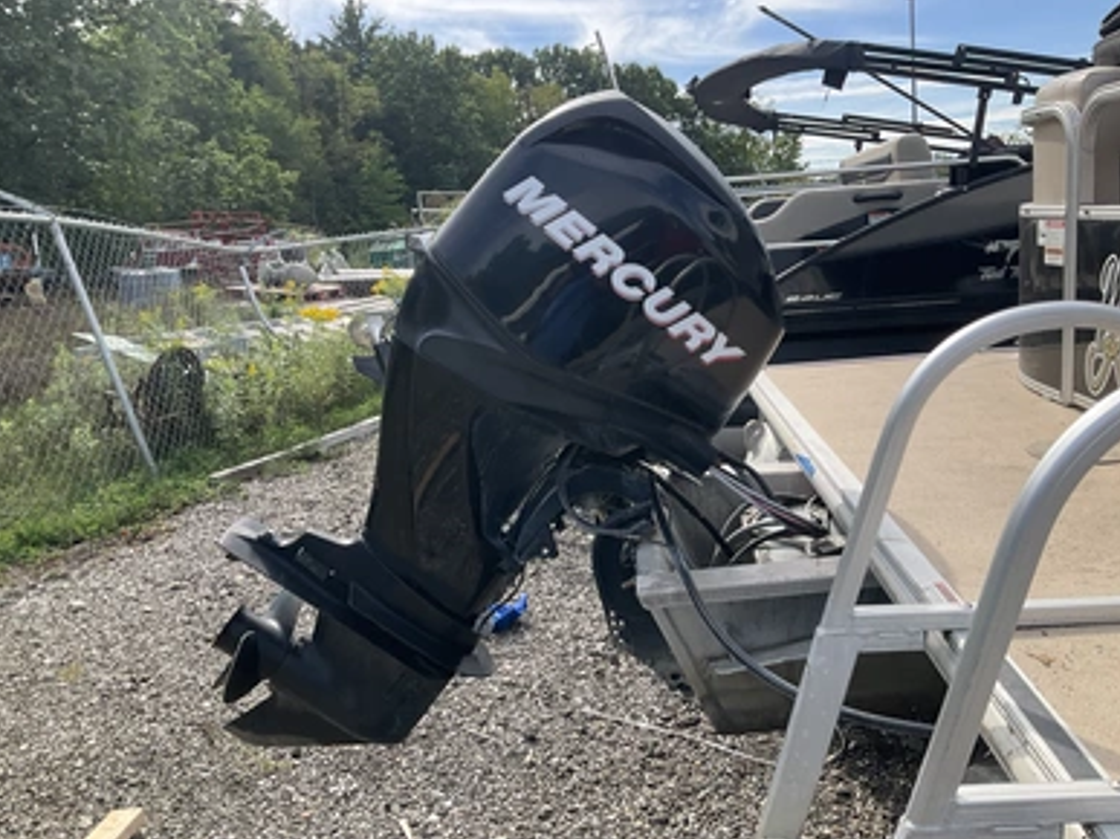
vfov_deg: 46.8
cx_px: 556
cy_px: 431
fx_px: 970
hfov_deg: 60.0
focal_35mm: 30
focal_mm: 3
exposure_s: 1/770
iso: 25
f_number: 1.8
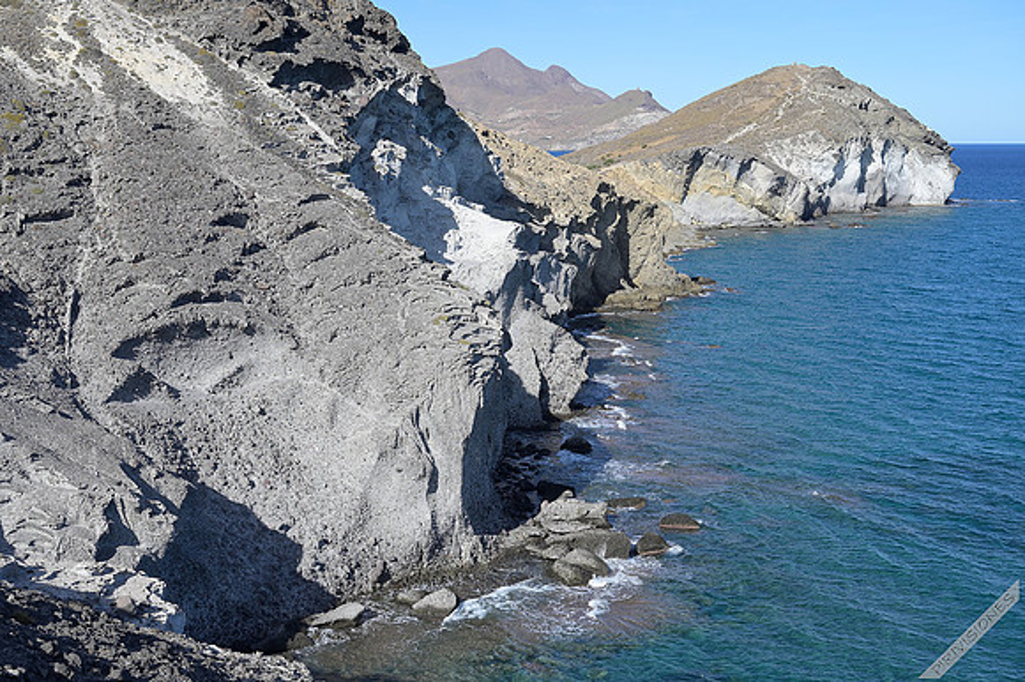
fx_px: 1224
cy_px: 341
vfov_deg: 31.2
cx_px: 512
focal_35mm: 43
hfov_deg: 45.5
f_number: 8
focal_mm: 43
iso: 100
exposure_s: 1/250
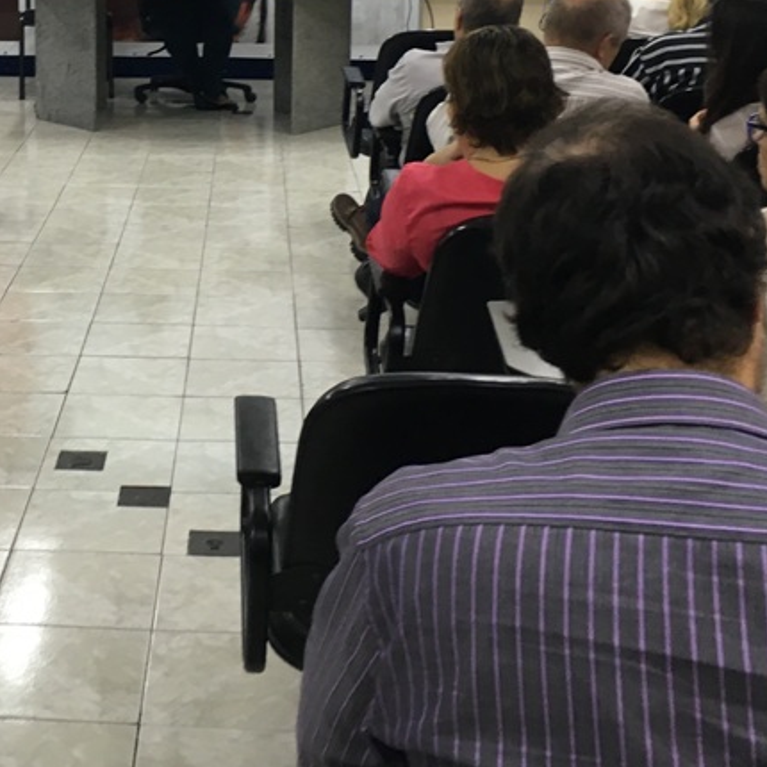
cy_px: 96
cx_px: 153
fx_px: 1529
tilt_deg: -8.5
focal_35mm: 61
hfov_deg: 27.6
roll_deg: +0.3
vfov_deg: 27.3
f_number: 2.2
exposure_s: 1/30
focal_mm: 4.15
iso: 80
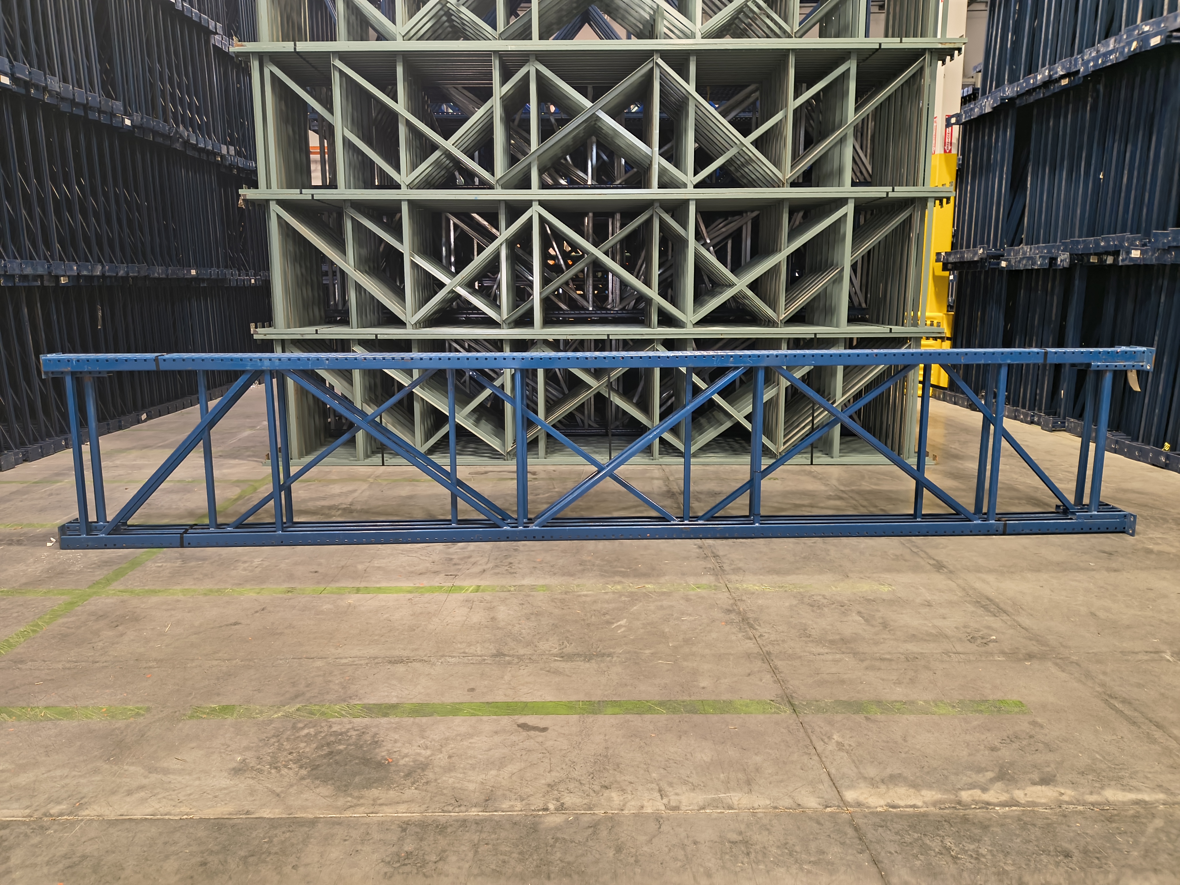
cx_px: 590
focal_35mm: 25
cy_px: 442
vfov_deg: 54.9
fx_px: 852
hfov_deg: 69.4
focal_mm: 4.68
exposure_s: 1/40
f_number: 1.7
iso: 1160
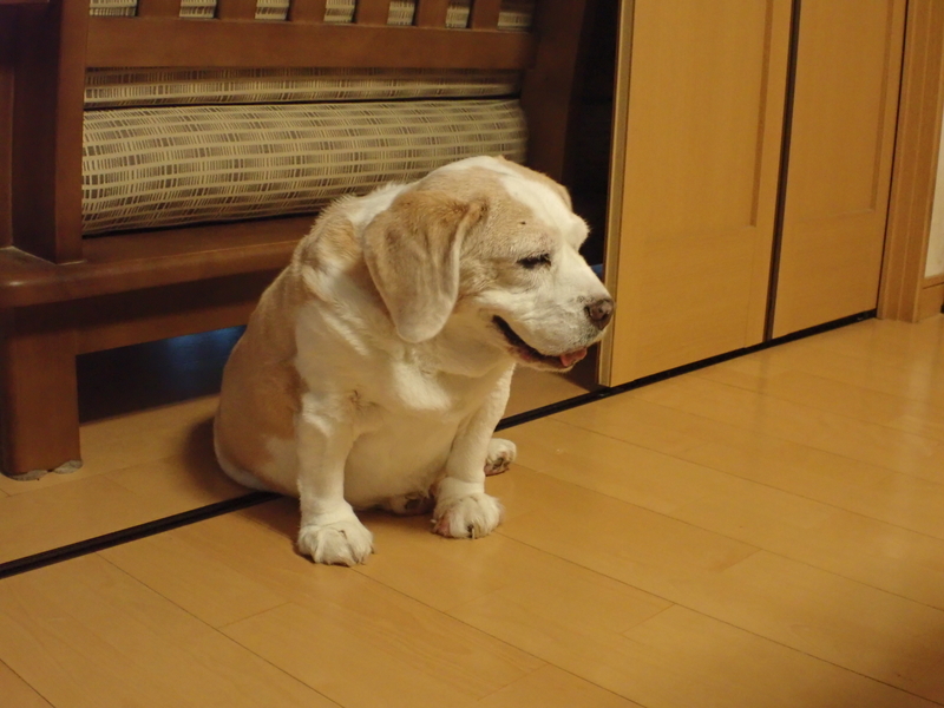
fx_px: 1554
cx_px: 472
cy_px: 354
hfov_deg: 33.8
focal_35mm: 57
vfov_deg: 25.7
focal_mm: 10.29
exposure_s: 1/13
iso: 1000
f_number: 3.5
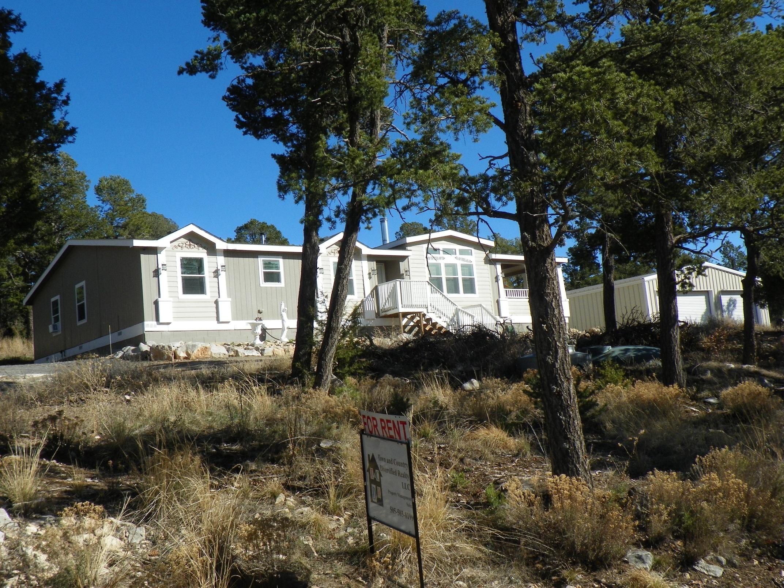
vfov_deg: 35.1
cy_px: 294
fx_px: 929
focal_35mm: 41
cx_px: 392
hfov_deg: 45.8
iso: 64
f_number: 8
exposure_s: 1/125
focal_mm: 7.3
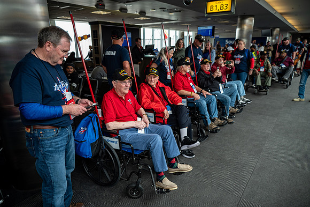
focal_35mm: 24
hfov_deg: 73.8
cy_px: 104
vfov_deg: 53.1
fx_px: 207
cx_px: 155
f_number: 4
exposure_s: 1/80
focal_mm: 24
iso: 160
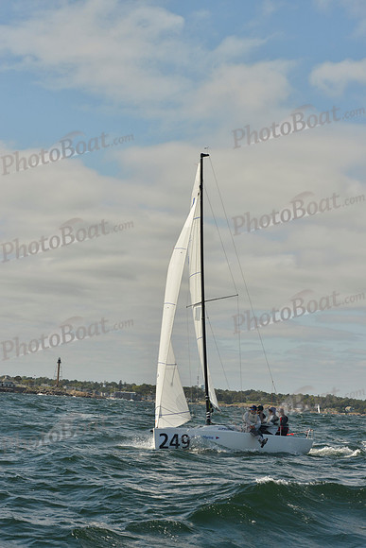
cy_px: 274
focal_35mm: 75
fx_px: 1143
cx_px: 183
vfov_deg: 27.0
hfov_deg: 18.2
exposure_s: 1/1600
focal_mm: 75
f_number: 11
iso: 400
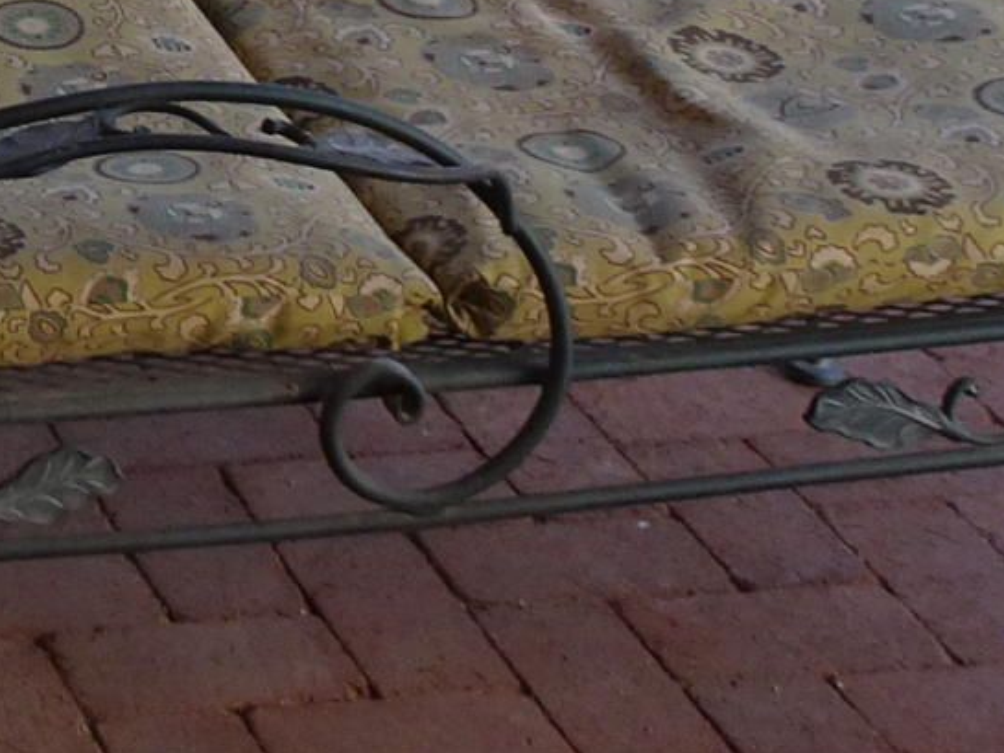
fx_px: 3829
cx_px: -844
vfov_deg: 10.4
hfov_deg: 13.3
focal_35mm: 132
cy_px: -747
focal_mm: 4.1
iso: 80
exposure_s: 1/200
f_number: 3.5
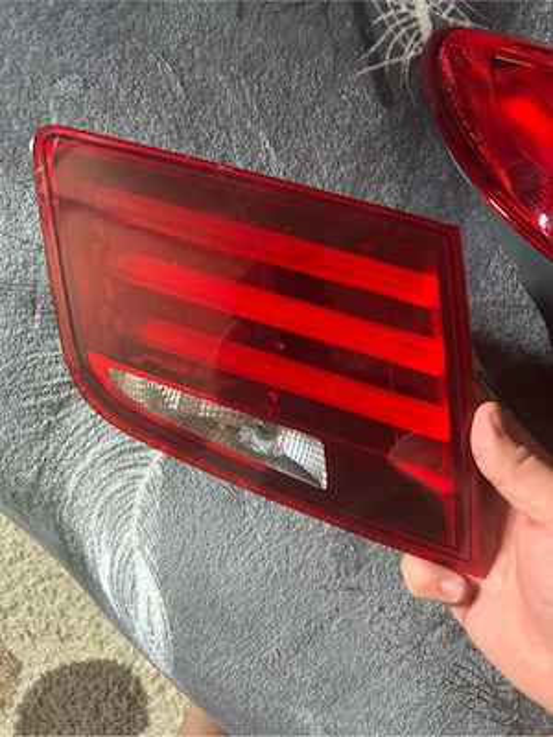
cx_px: 276
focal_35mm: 26
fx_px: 554
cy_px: 368
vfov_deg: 67.3
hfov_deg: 53.1
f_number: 1.5
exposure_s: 1/60
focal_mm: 5.7
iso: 320
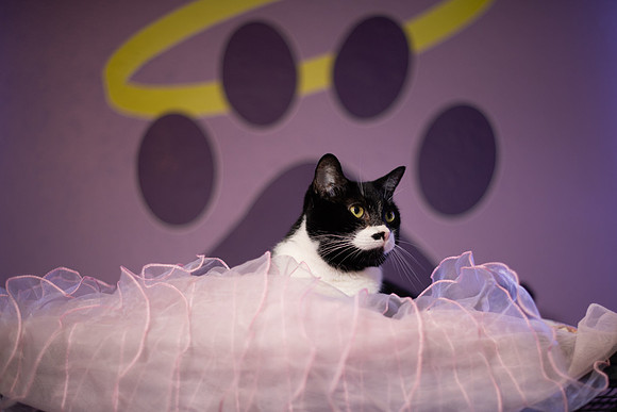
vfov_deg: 24.0
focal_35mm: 57
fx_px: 970
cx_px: 349
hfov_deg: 35.2
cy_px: 231
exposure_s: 1/250
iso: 250
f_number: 1.4
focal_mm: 50
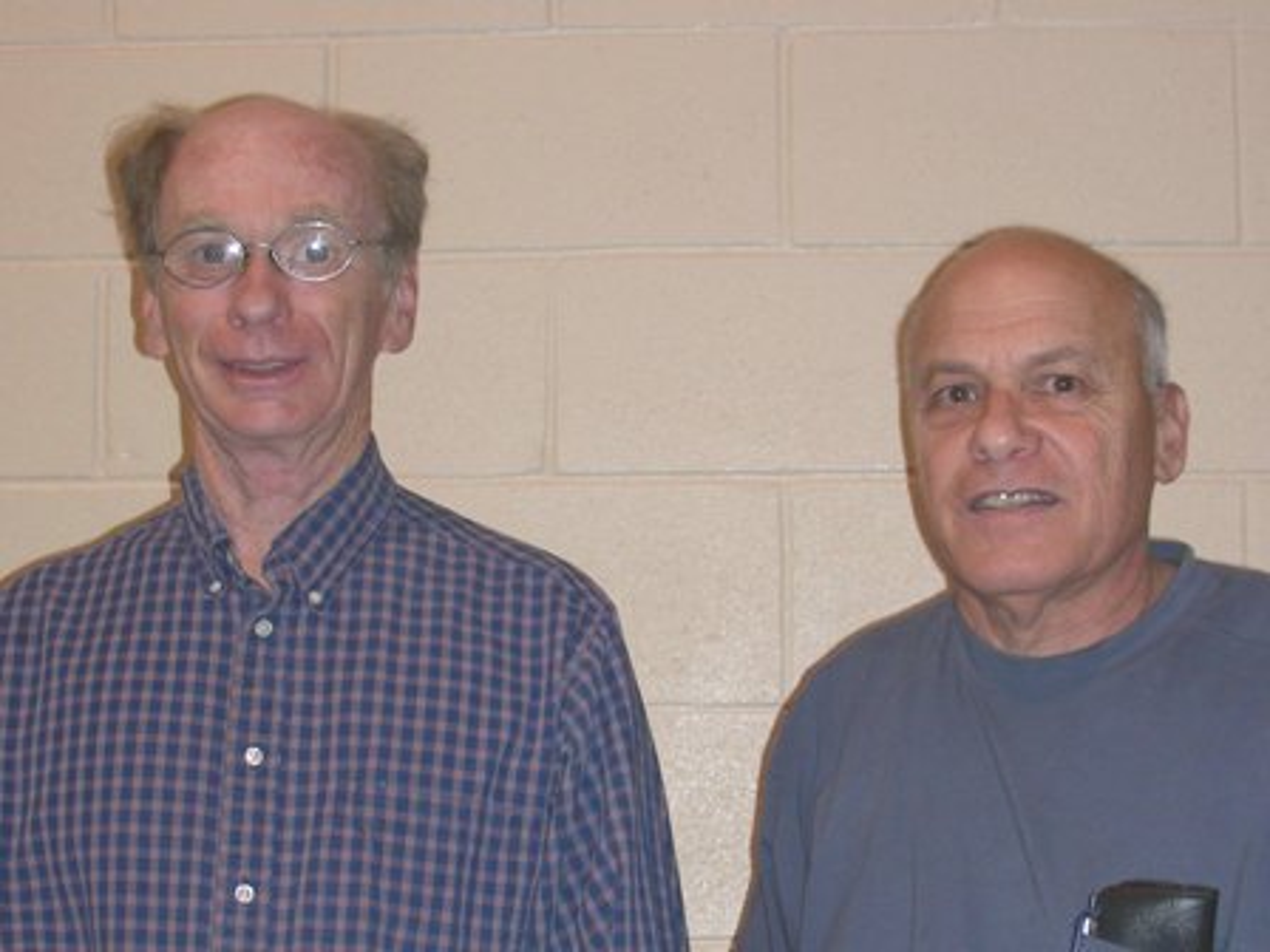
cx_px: 635
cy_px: 476
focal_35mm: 48
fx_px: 1761
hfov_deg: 39.7
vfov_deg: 30.3
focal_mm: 8
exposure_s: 1/60.1
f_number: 3.5
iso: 50
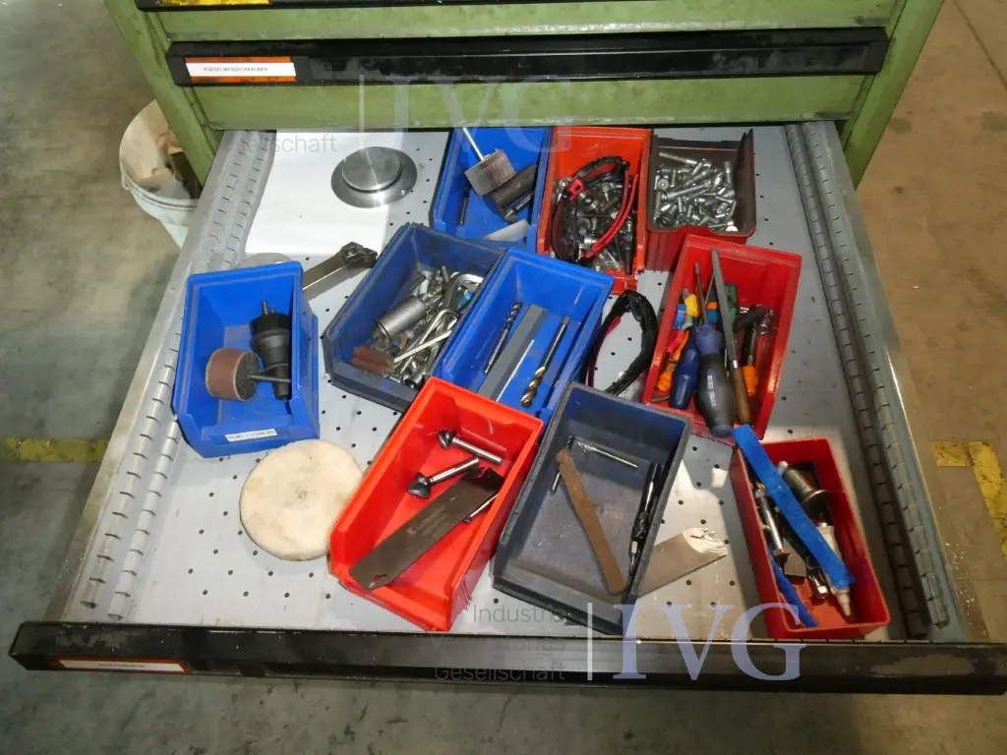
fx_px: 698
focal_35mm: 24
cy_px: 378
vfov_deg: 56.8
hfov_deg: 71.6
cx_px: 504
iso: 800
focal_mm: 4.3
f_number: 3.3
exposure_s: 1/125
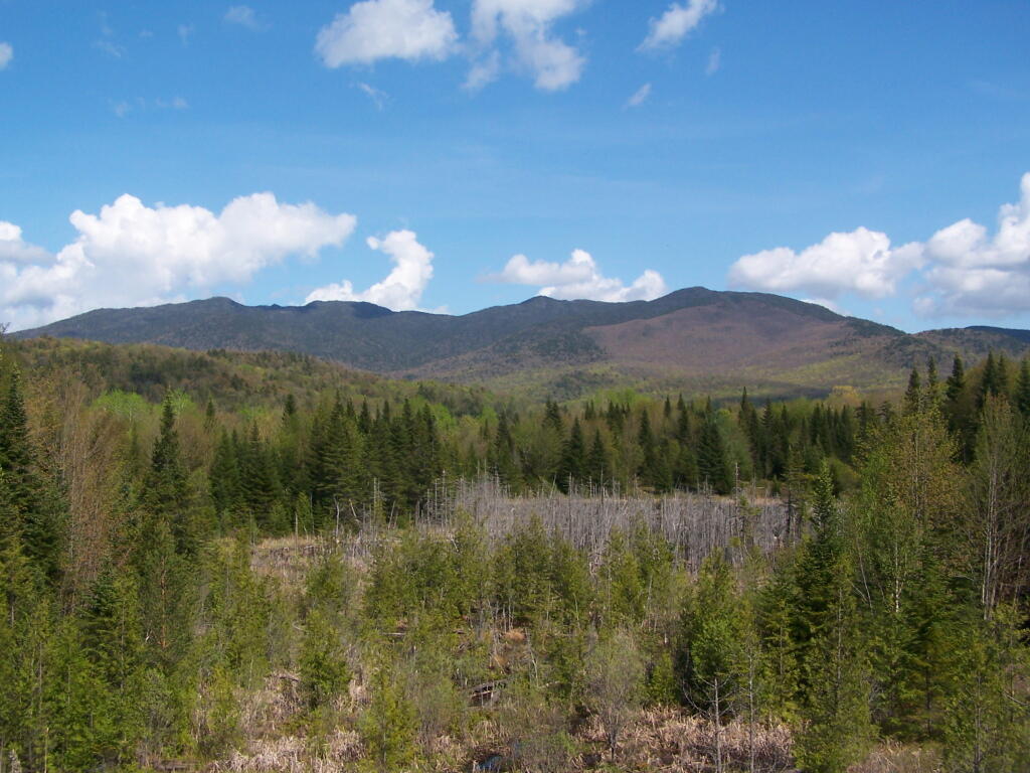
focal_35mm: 38
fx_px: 1131
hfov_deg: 49.0
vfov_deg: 37.7
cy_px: 386
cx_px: 515
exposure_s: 1/1000
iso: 80
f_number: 4
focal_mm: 6.3
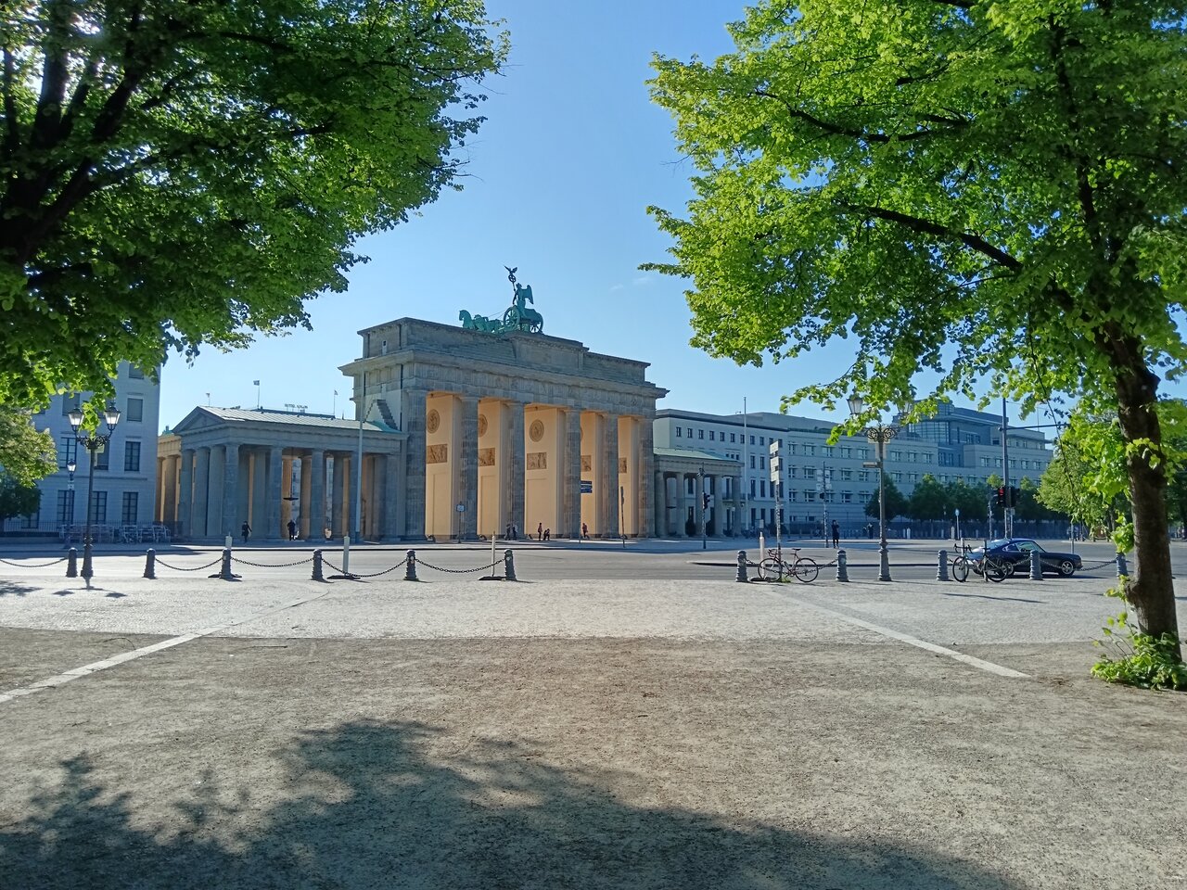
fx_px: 926
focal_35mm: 27
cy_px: 445
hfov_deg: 65.3
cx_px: 594
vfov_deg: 51.4
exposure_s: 1/812
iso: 100
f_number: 1.9
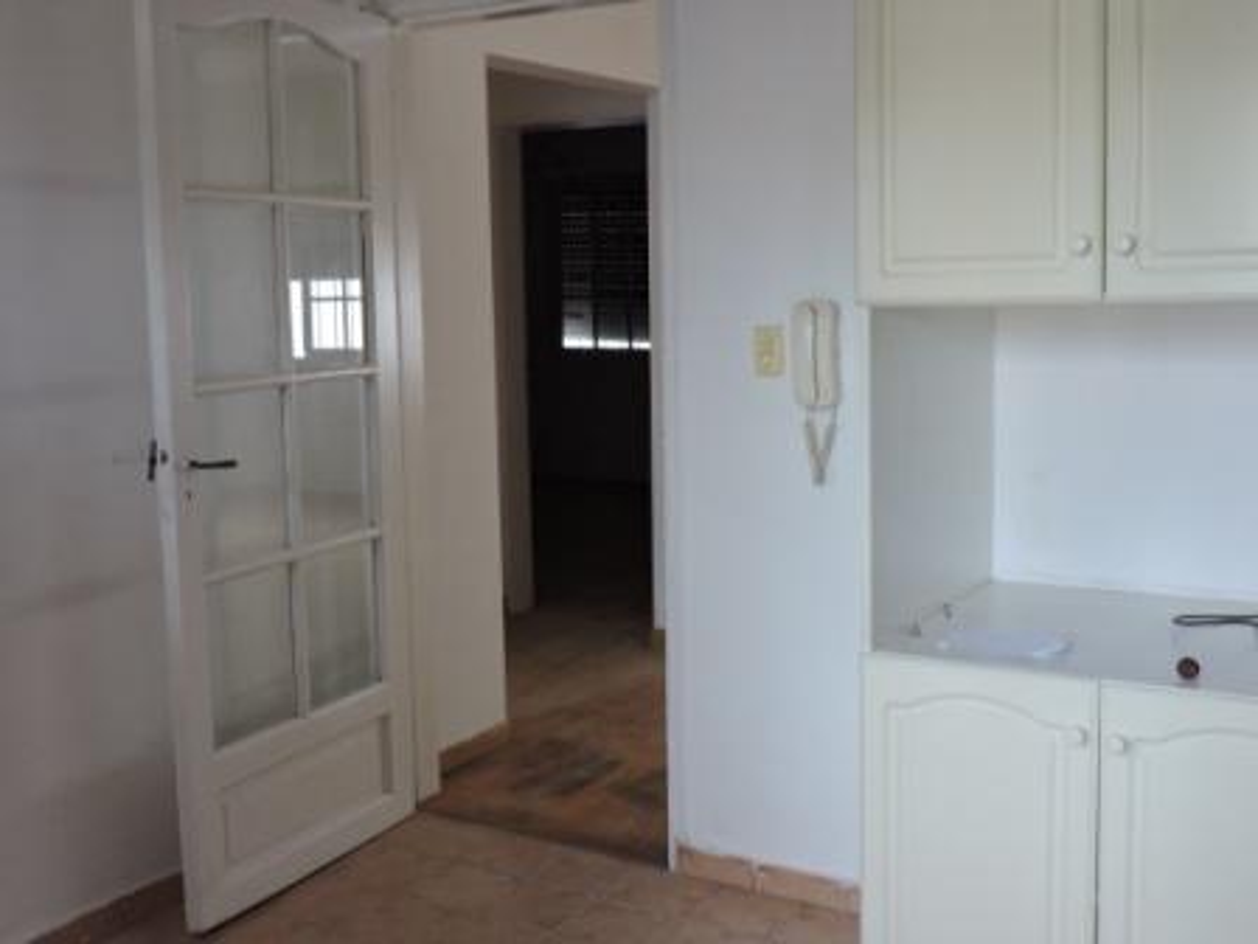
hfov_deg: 46.8
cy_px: 472
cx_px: 629
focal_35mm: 40
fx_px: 1454
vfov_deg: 36.0
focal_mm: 7.1
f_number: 3.3
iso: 400
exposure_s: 1/30
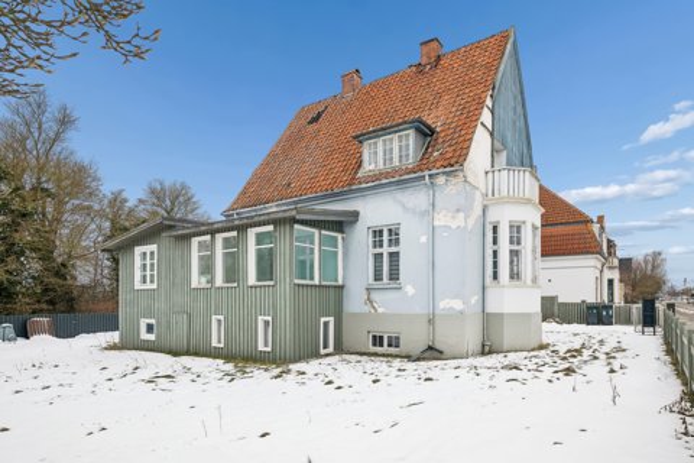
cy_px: 232
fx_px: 386
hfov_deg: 84.0
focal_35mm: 20
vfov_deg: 61.9
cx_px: 347
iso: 400
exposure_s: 1/160
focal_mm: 20
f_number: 8
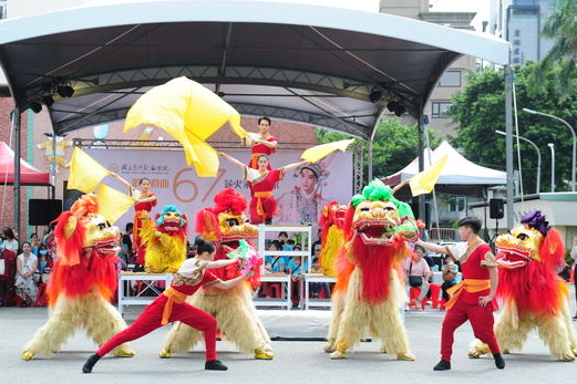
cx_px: 270
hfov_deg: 21.7
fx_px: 1506
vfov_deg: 14.5
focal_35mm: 94
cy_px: 221
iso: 200
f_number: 6.3
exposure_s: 1/320
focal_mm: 70
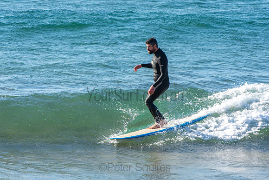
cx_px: 134
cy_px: 90
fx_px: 2466
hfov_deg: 6.2
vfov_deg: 4.2
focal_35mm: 330
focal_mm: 220
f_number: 5.6
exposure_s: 1/1250
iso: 360
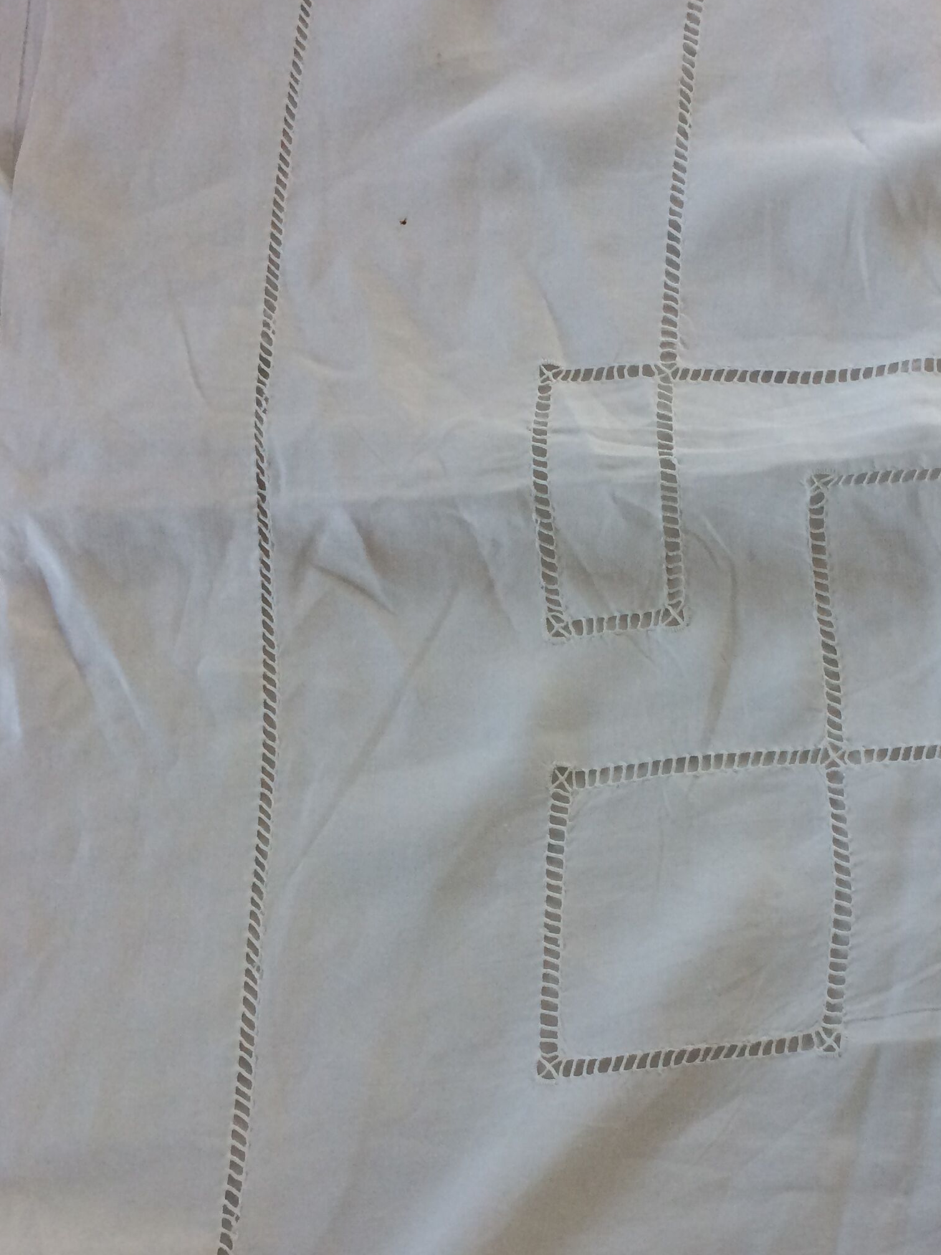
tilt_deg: -83.7
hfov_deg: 30.3
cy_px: 768
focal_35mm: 47
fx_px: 1704
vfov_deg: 40.2
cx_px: 712
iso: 40
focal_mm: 4.15
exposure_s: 1/33
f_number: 2.2
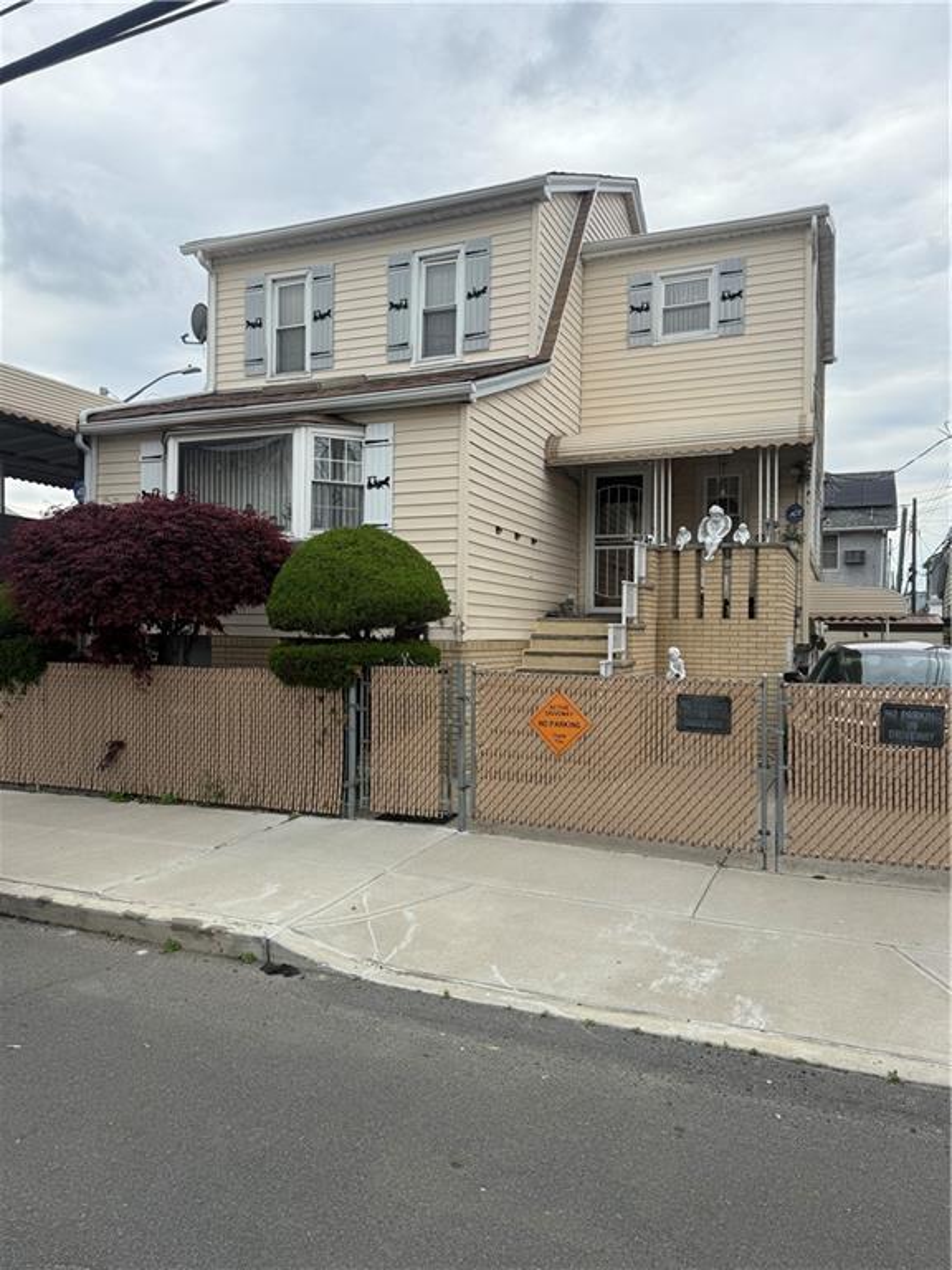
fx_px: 880
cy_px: 635
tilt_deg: +1.0
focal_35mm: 24
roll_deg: -0.5
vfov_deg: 71.6
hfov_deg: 56.8
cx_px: 476
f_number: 1.78
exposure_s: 1/3584
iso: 100
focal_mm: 6.76
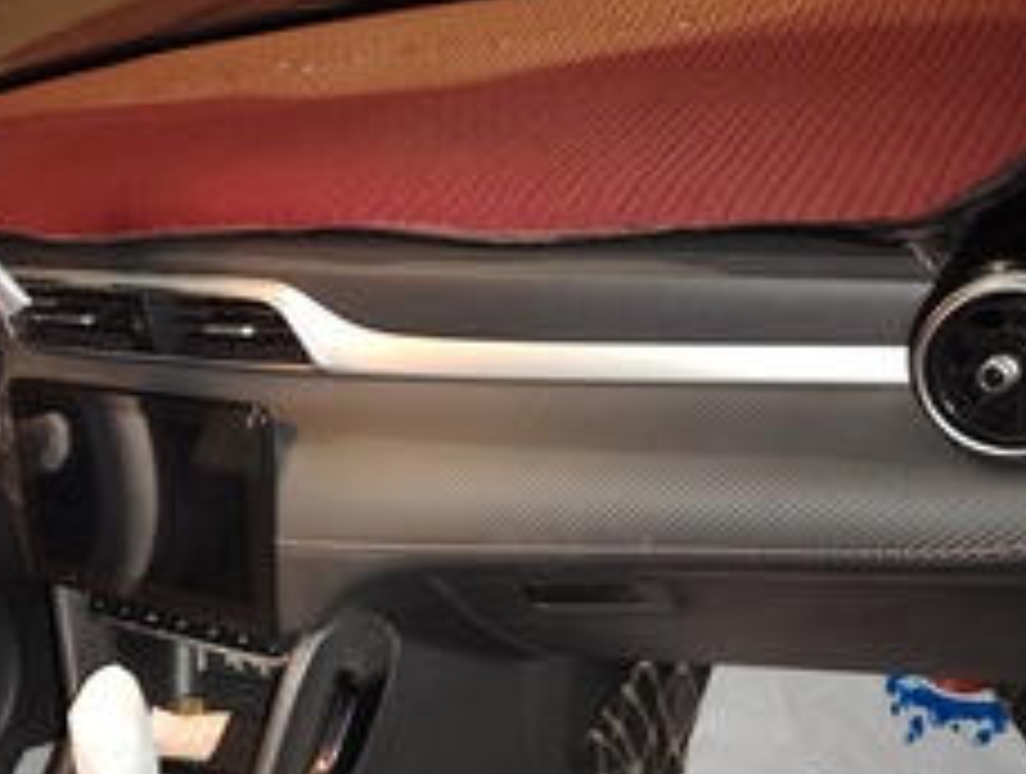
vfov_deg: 29.6
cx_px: 317
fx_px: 1426
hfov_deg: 39.0
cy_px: 623
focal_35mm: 48
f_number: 1.75
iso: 8768
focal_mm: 5.25
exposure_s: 1/16.7
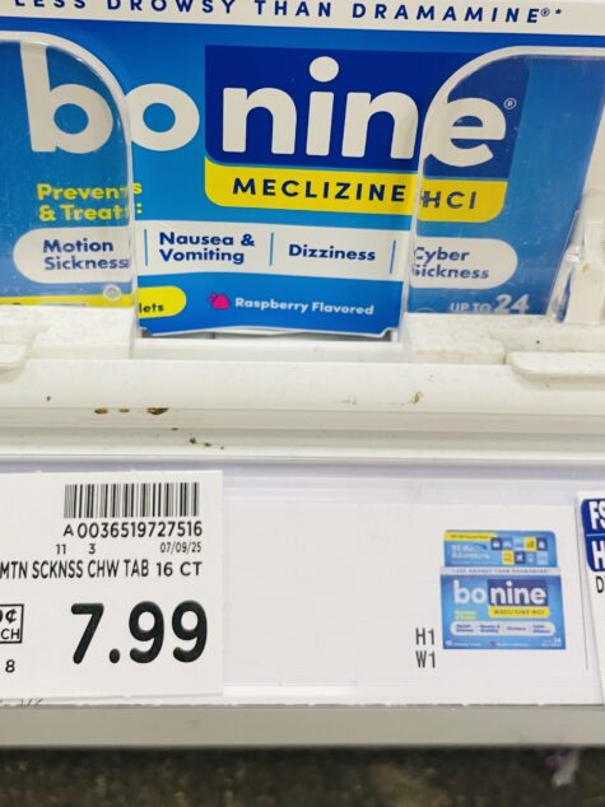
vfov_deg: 44.2
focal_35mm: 42
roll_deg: -2.0
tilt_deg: -31.1
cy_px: 270
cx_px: 275
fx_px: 979
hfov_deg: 34.3
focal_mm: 4.2
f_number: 1.6
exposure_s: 1/63
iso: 80
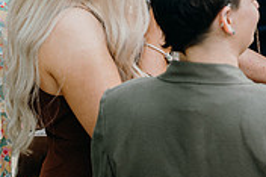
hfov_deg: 8.8
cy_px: -28
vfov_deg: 5.9
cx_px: 326
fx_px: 1705
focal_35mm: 231
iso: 125
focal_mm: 70
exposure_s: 1/200
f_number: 3.5
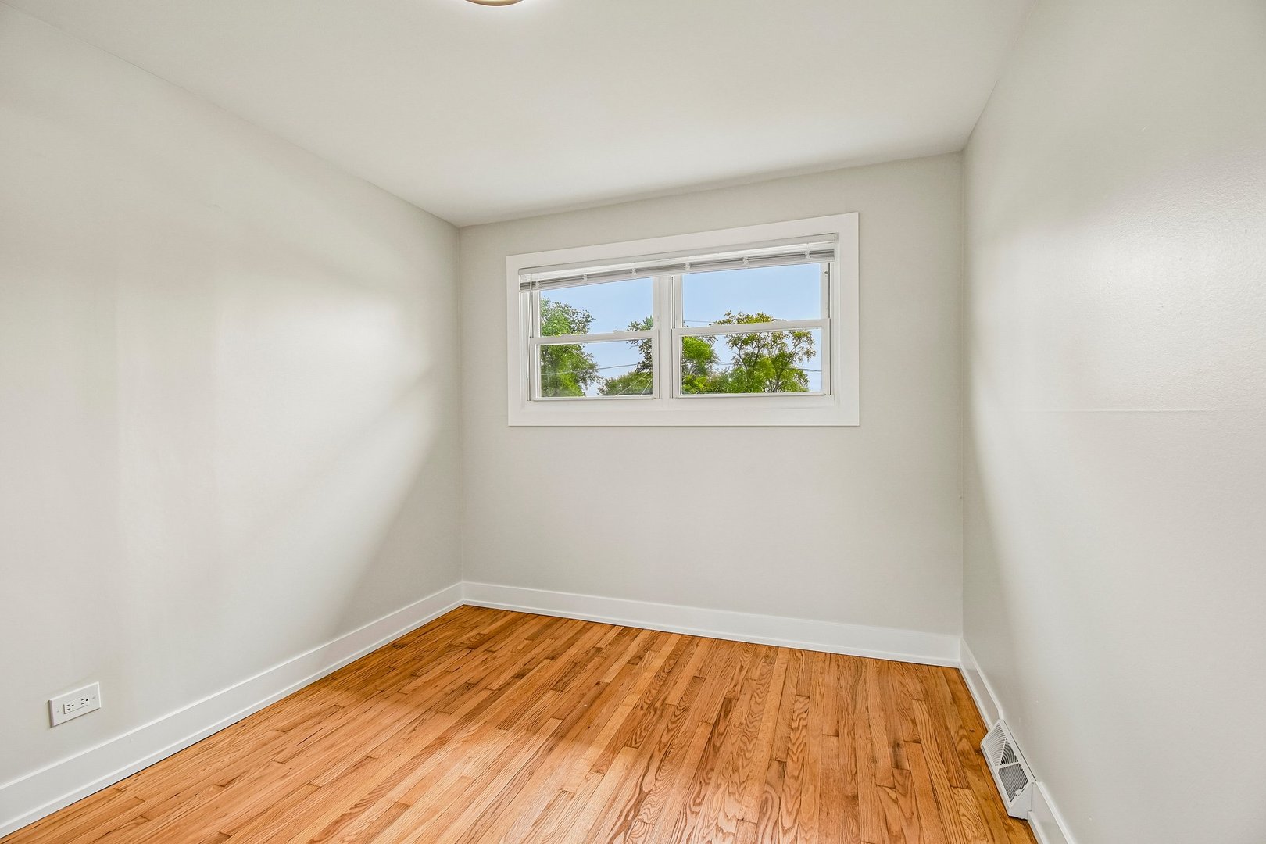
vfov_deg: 77.3
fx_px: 527
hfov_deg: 100.4
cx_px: 633
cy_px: 422
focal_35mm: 15
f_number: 8
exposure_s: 1/60
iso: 100
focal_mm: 10
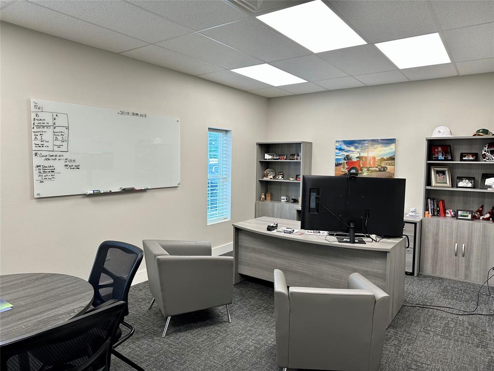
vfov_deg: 56.8
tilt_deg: -4.9
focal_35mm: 24
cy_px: 186
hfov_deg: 71.6
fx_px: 343
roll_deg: -0.5
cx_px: 247
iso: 100
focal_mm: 6.86
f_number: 1.78
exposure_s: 1/120
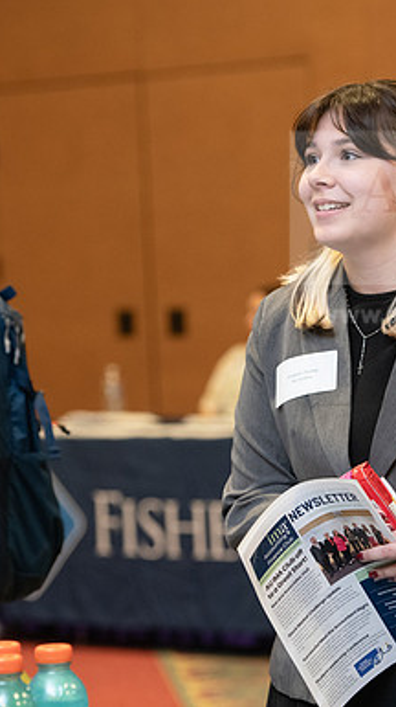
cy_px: 354
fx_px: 2955
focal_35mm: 158
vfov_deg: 13.6
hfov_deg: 7.7
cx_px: 235
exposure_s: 1/200
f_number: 3.5
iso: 1250
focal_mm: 100
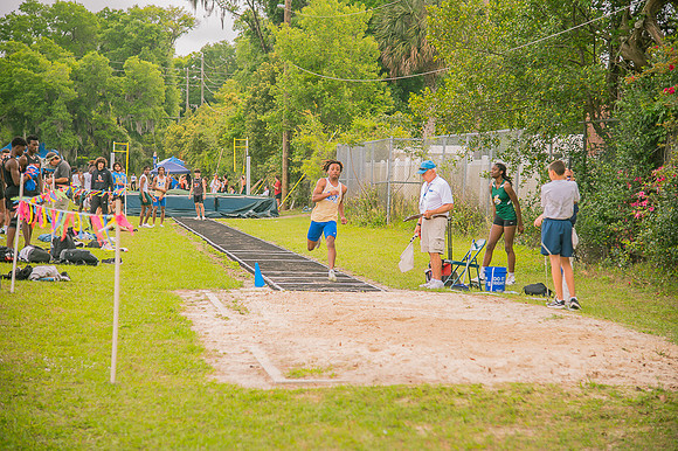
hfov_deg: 23.7
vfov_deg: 15.9
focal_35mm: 86
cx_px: 339
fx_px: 1619
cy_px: 226
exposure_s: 1/200
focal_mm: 86
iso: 200
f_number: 4
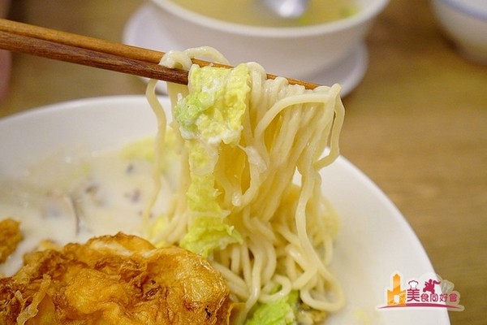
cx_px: 244
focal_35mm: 40
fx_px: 548
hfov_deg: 47.9
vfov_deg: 33.0
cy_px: 162
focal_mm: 27
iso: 3200
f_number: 4
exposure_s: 1/60
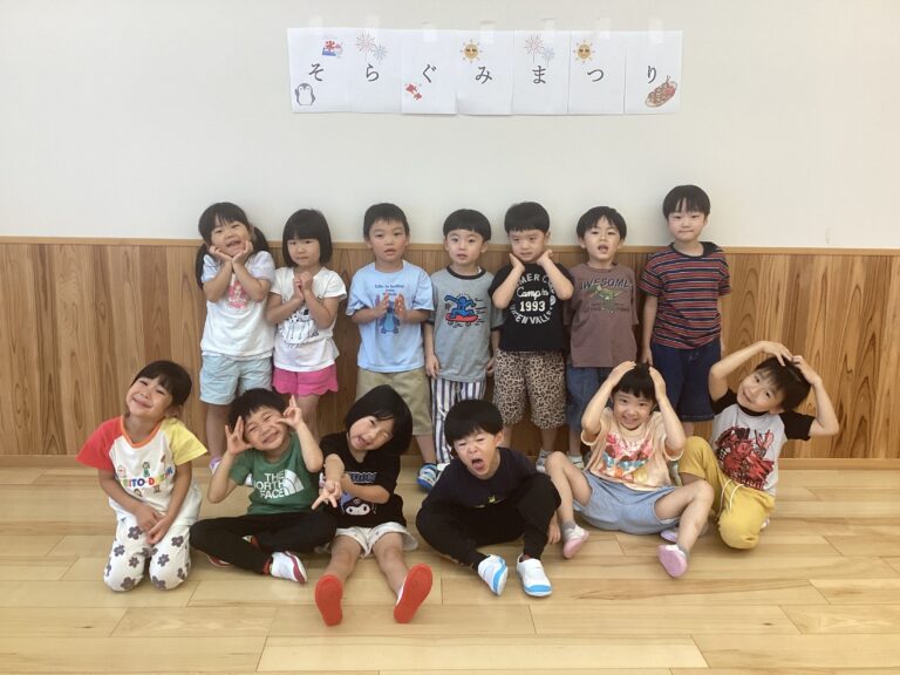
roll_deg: -0.8
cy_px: 338
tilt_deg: -12.3
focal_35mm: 31
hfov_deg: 58.4
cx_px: 450
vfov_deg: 45.4
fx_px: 806
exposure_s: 1/50
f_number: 2.4
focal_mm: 3.3
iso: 100
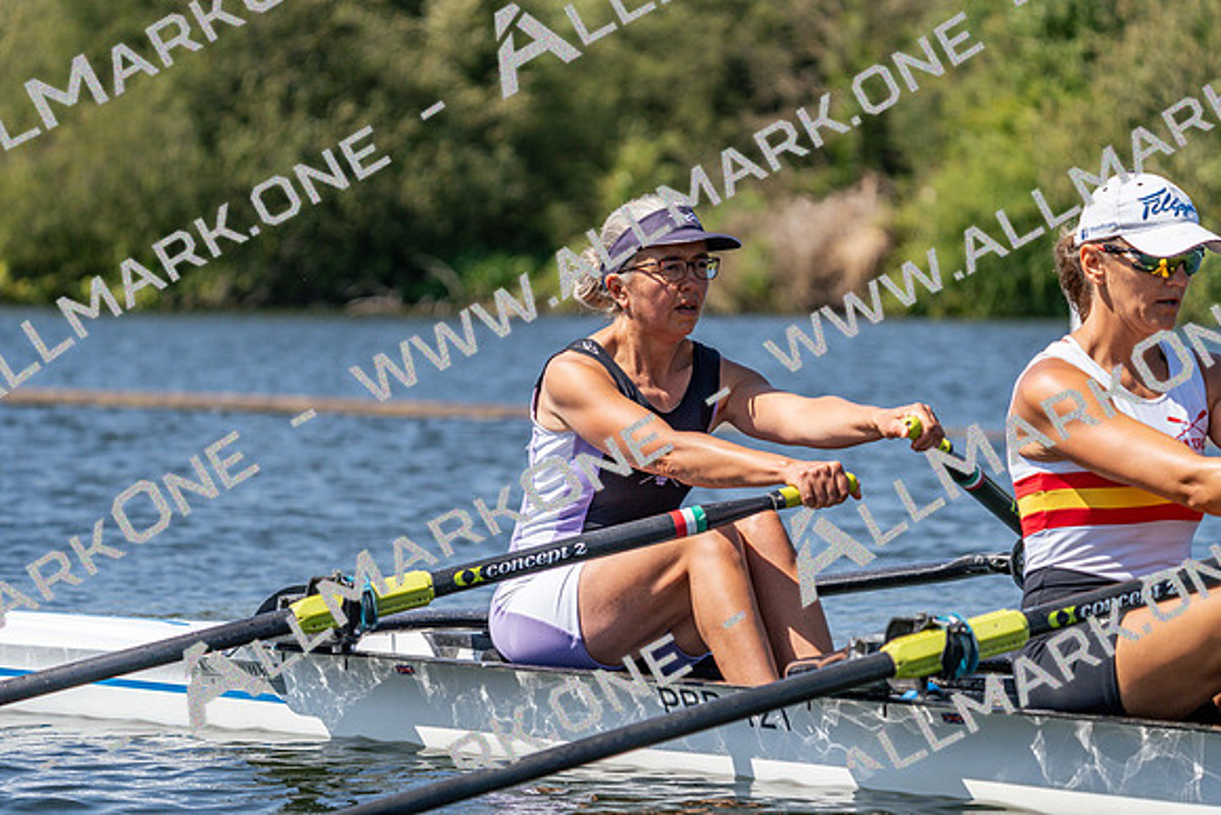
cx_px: 610
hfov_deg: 10.3
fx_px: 6785
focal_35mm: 200
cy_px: 408
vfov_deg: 6.9
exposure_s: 1/2000
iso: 250
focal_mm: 200
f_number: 5.6
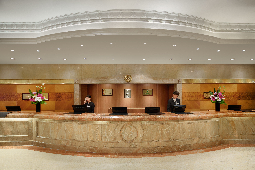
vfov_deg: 70.4
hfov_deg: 93.3
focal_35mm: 17
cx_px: 128
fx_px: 120
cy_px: 85
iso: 100
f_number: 8
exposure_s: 1
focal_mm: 17
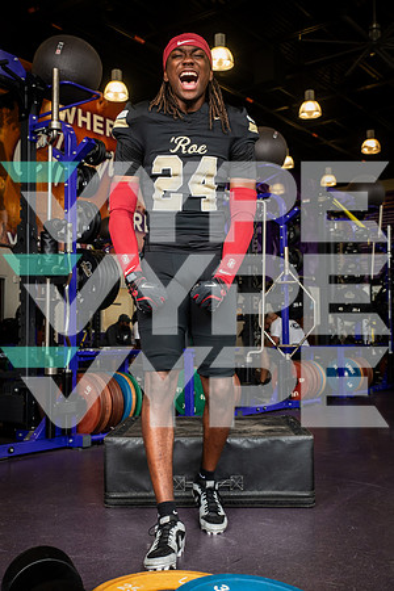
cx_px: 197
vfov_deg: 48.5
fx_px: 657
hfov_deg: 33.4
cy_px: 296
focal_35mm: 40
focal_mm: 40
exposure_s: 1/250
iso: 500
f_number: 5.6
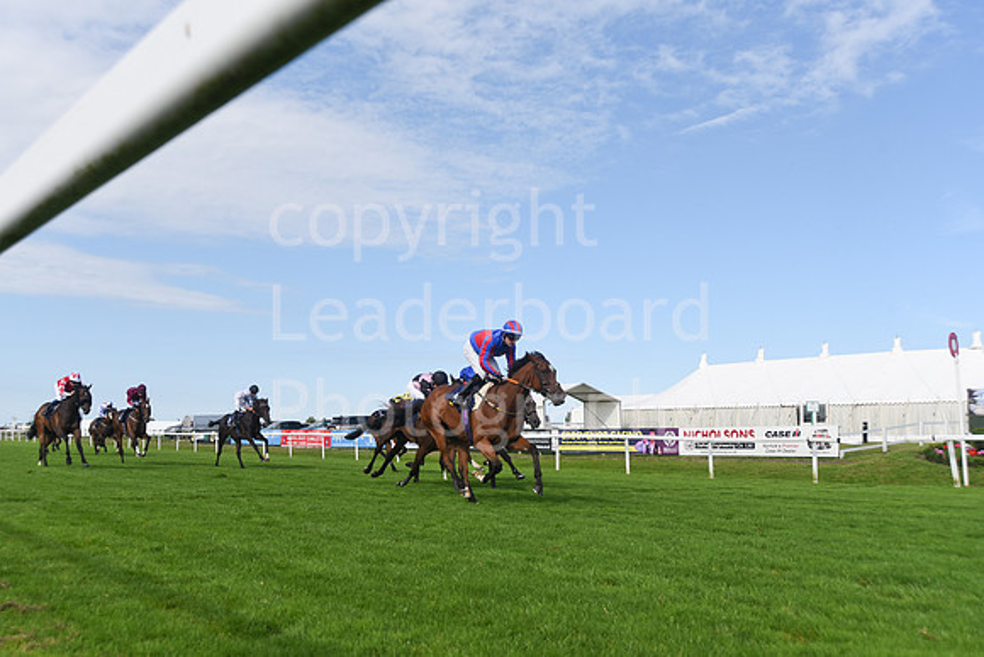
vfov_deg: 37.9
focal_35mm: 35
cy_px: 328
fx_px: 957
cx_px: 492
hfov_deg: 54.4
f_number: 7.1
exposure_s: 1/1250
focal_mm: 35
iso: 320
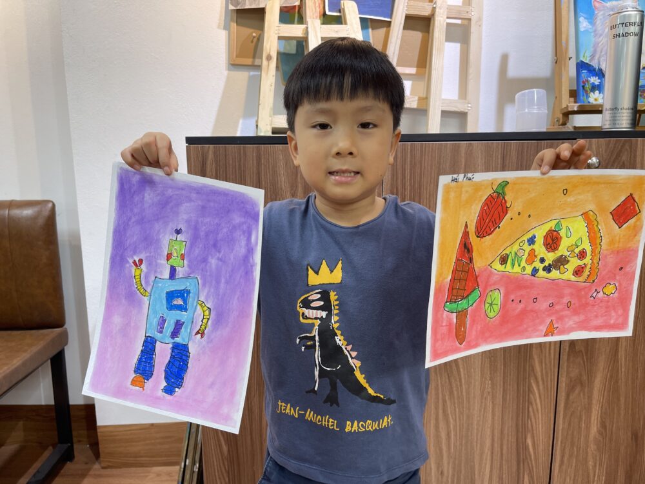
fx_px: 466
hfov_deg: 69.4
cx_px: 322
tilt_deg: -8.9
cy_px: 242
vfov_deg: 54.9
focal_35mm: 25
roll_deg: +0.1
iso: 64
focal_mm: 5.1
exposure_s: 1/50
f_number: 1.6
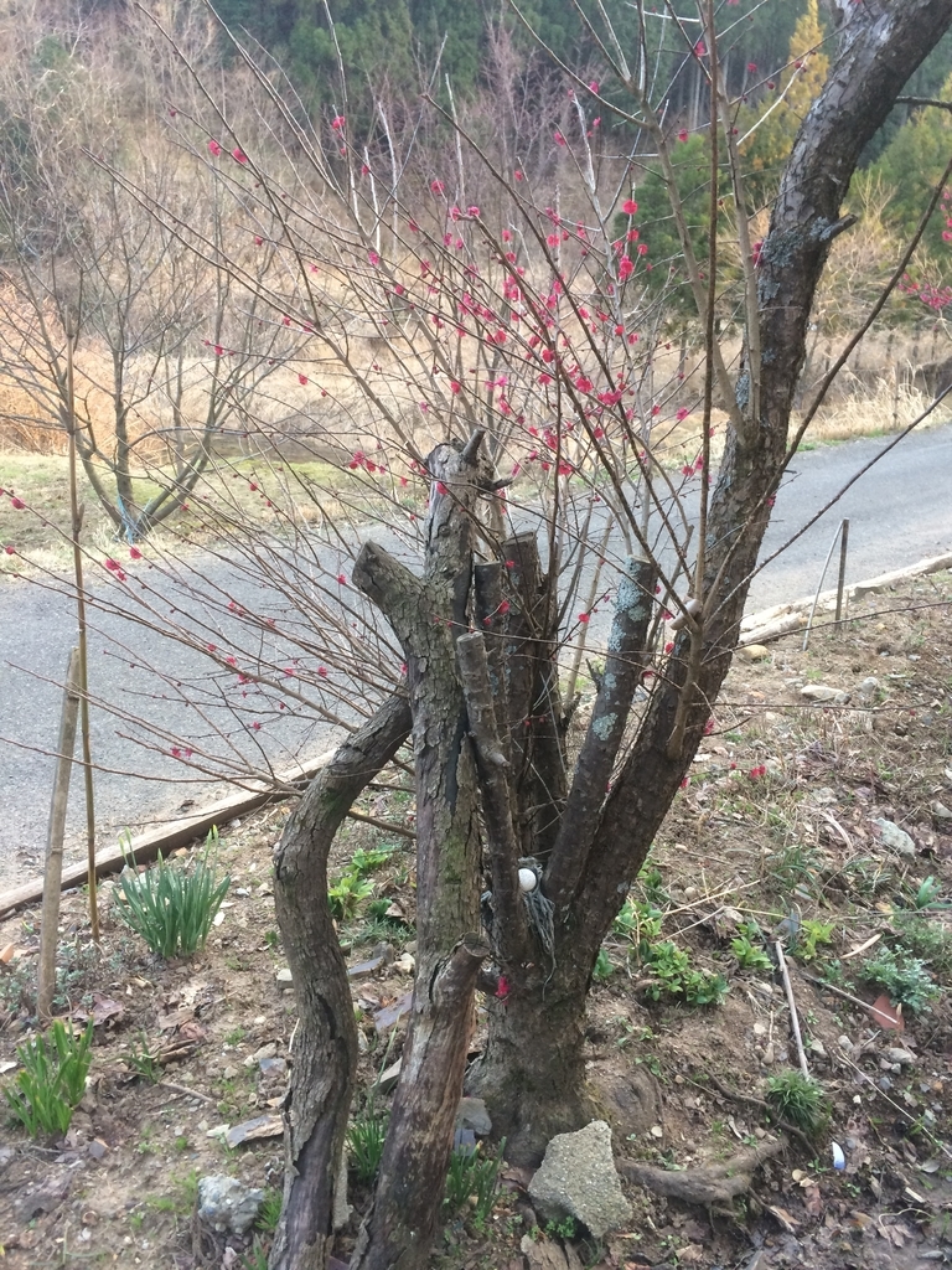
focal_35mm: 29
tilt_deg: -21.0
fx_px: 1063
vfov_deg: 61.7
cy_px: 635
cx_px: 476
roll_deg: -0.4
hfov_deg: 48.2
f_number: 2.2
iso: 32
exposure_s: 1/30
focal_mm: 4.15
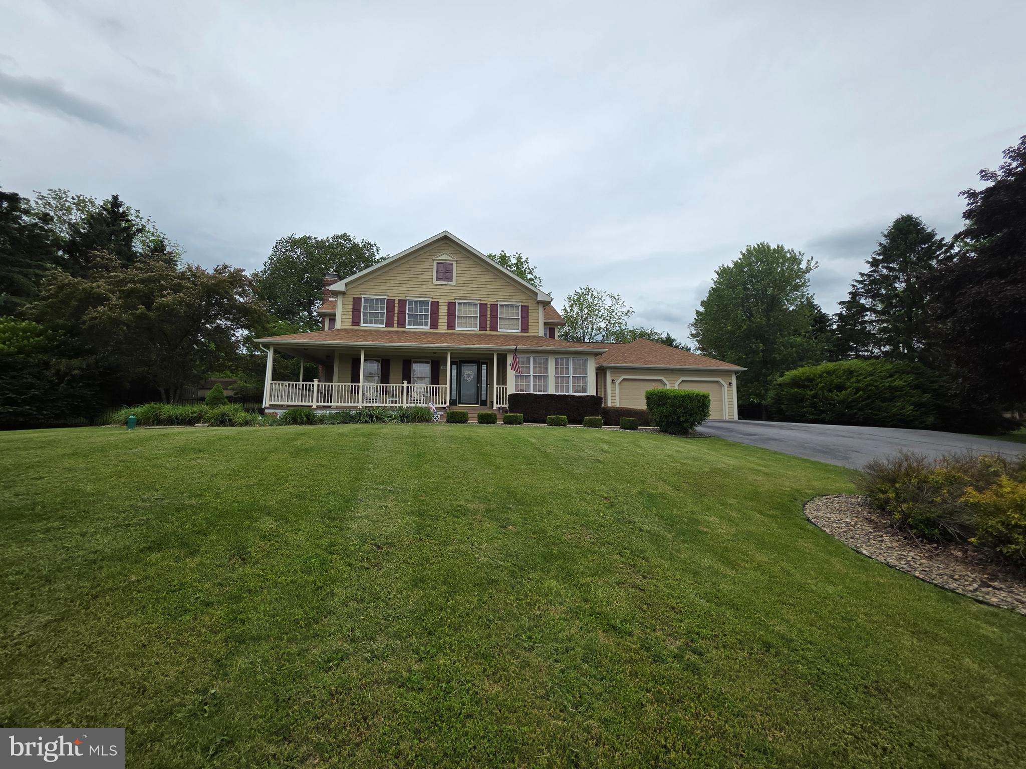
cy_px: 384
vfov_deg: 89.9
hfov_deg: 106.2
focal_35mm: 13
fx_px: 385
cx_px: 513
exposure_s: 1/2296
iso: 40
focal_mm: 2.2
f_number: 1.9
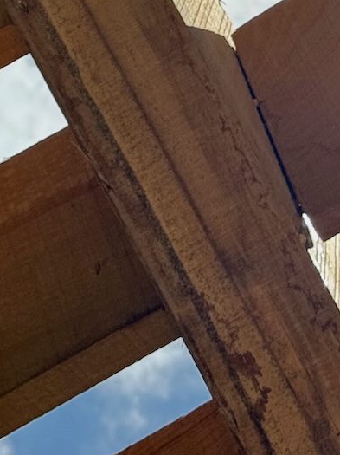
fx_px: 2400
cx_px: 271
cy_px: -377
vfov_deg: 10.2
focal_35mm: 183
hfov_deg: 8.1
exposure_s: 1/7937
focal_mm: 6.86
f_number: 1.78
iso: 64
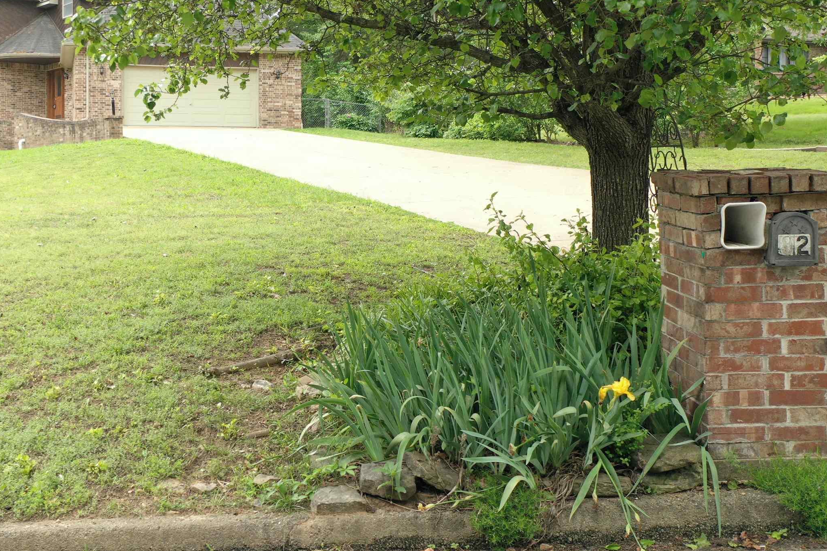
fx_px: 965
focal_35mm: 42
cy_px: 202
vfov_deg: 31.7
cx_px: 282
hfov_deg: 45.8
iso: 200
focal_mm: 10.26
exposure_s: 1/30
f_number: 2.8
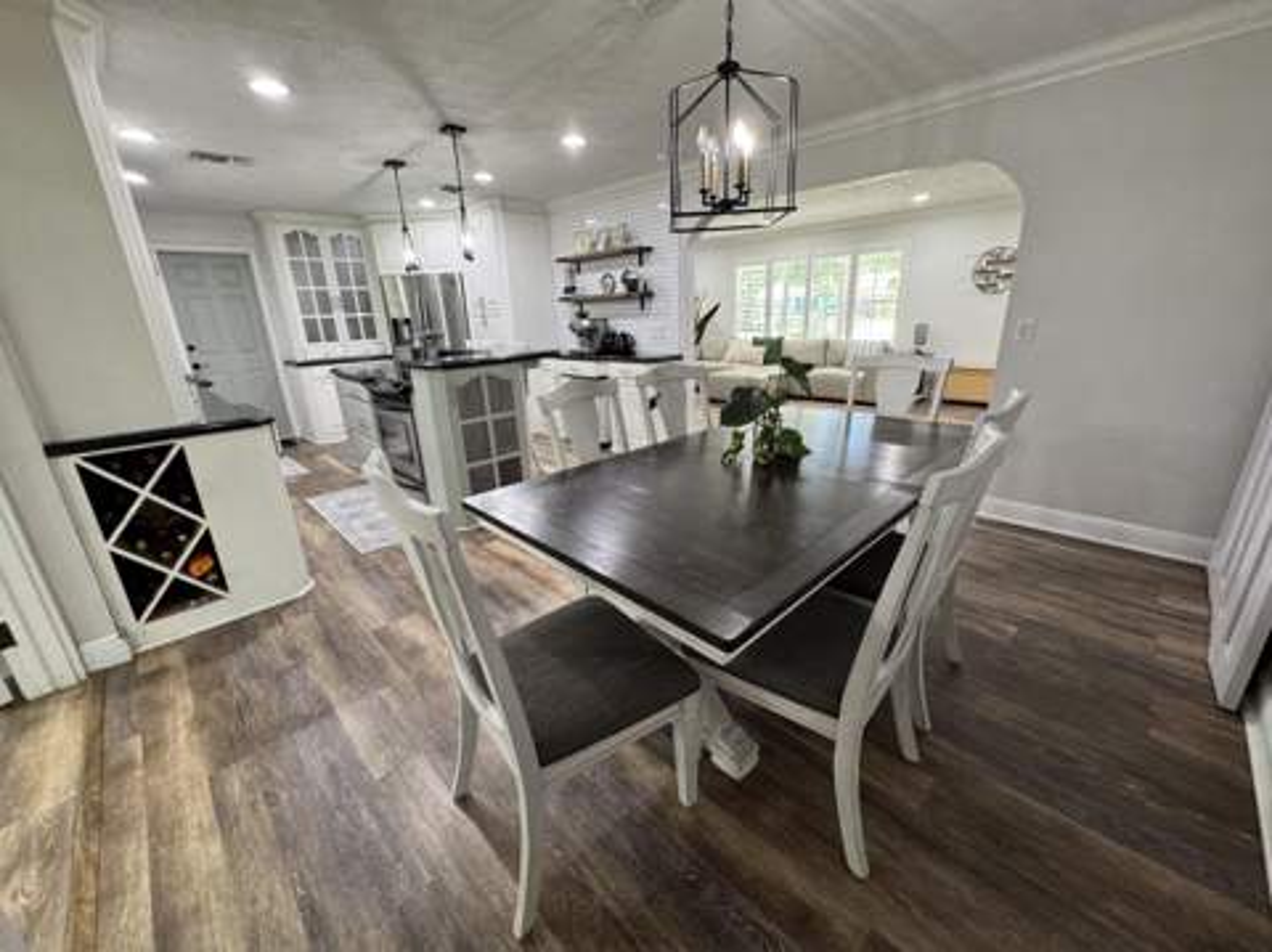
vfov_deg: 85.6
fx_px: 514
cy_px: 476
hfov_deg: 102.1
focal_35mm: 14
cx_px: 636
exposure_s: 1/60
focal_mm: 2.22
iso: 250
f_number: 2.2
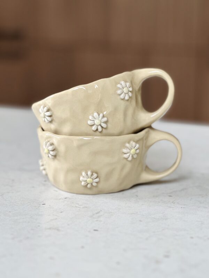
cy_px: 139
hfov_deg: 19.1
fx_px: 620
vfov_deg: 25.3
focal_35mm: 77
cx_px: 104
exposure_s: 1/121
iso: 64
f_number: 2.8
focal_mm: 9
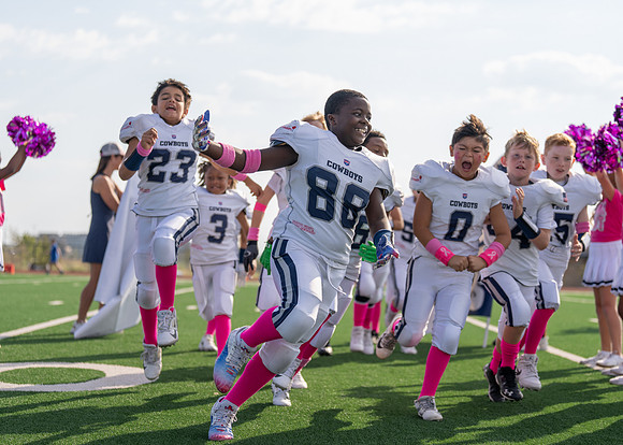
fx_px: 1298
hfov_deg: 27.0
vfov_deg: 19.4
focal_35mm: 73
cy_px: 222
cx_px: 312
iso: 100
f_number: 2.8
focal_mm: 70
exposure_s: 1/1250
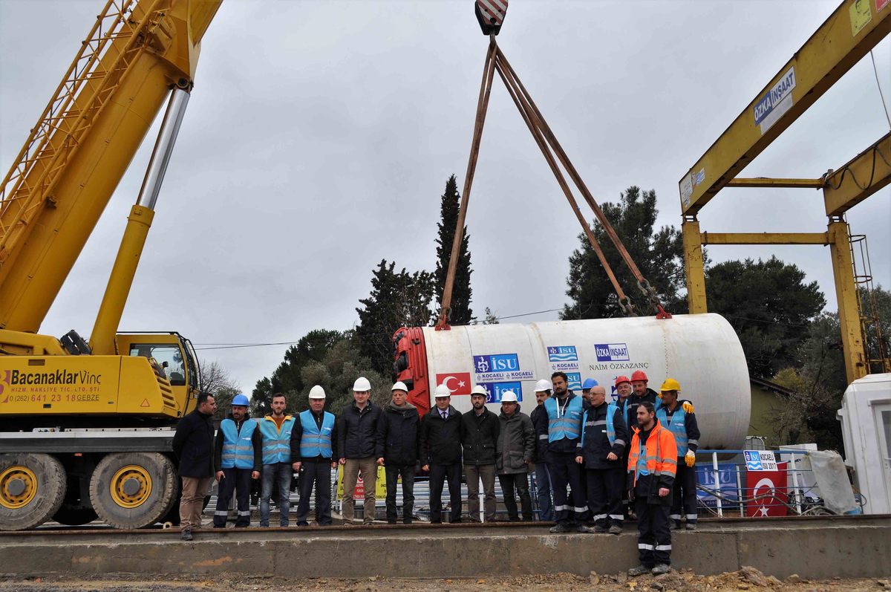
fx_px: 816
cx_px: 446
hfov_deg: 57.3
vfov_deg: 39.9
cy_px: 296
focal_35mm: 33
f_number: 8
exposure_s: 1/250
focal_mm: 22
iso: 200
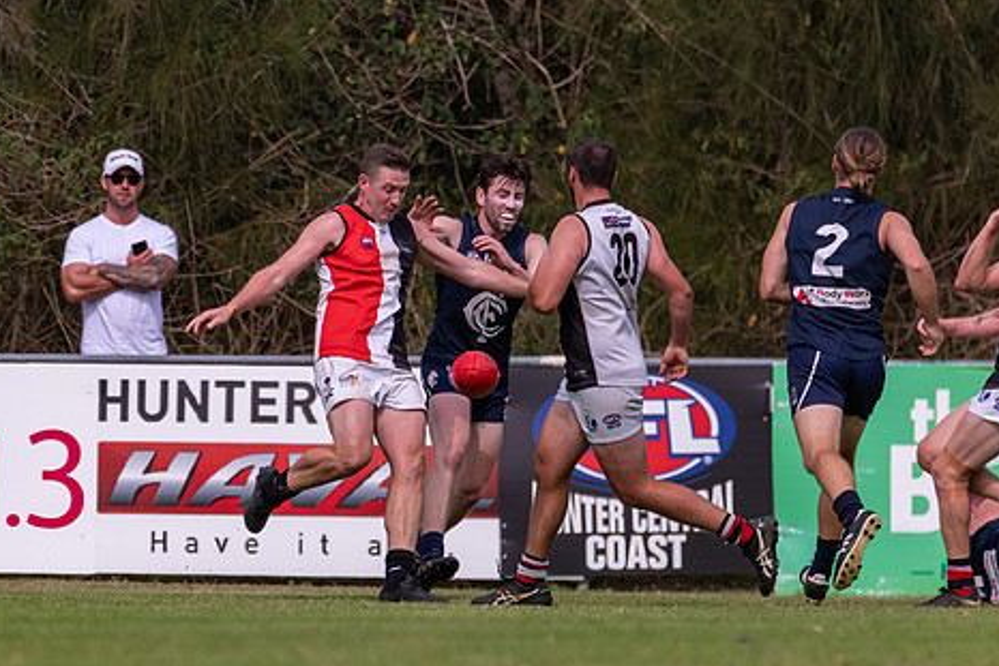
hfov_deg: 1.8
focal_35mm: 1164
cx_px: 361
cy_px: 464
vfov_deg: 1.2
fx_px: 32309
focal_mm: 600
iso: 800
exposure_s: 1/3200
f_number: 6.3
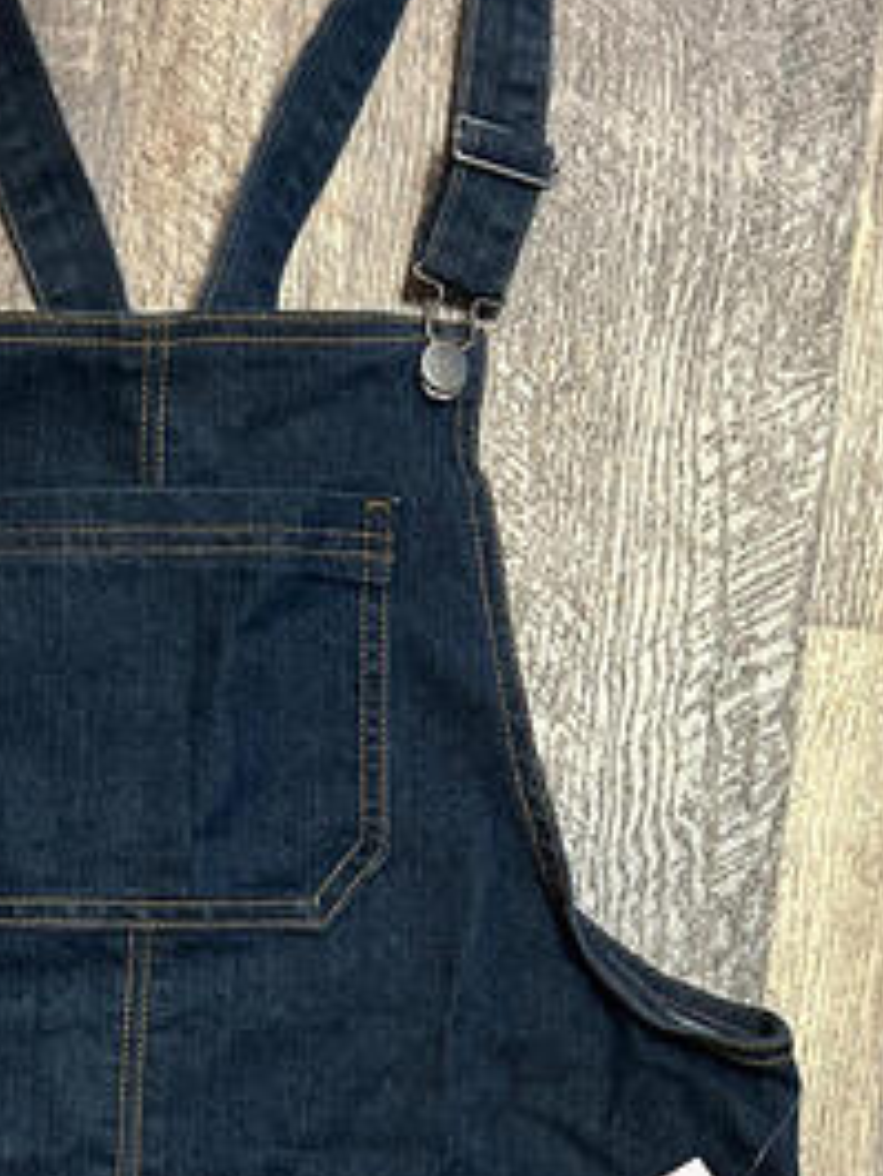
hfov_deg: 20.3
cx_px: 193
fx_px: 2447
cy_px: 1165
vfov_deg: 25.7
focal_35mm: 72
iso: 500
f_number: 1.5
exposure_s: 1/40
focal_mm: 5.7
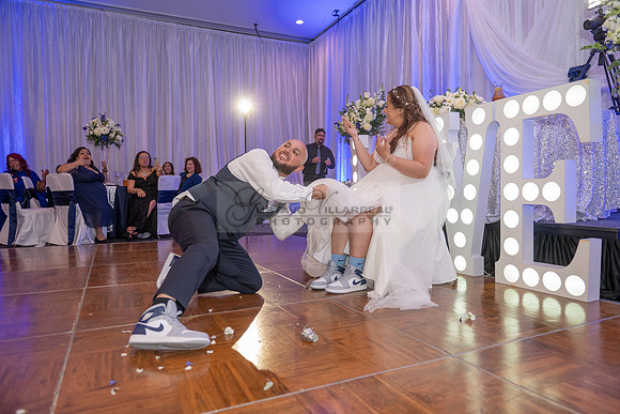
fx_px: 413
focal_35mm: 24
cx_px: 310
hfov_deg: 73.7
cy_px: 207
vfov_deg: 53.2
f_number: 3.5
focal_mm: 24
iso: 1600
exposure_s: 1/200
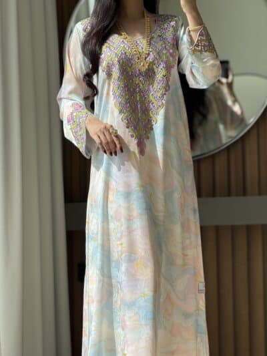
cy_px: 178
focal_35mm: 120
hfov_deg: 12.4
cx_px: 134
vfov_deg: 16.4
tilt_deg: -21.0
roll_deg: +2.0
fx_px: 1234
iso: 50
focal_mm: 15.66
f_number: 2.8
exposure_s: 1/267
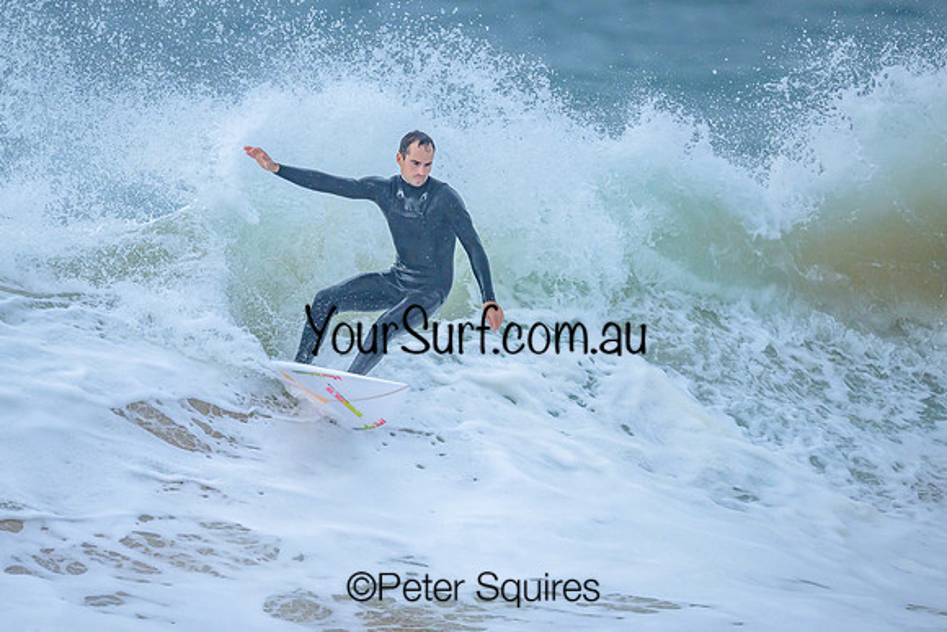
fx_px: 28793
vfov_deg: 1.3
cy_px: 342
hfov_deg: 1.9
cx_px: 317
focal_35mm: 1094
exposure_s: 1/3200
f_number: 6.3
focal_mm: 800
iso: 1000
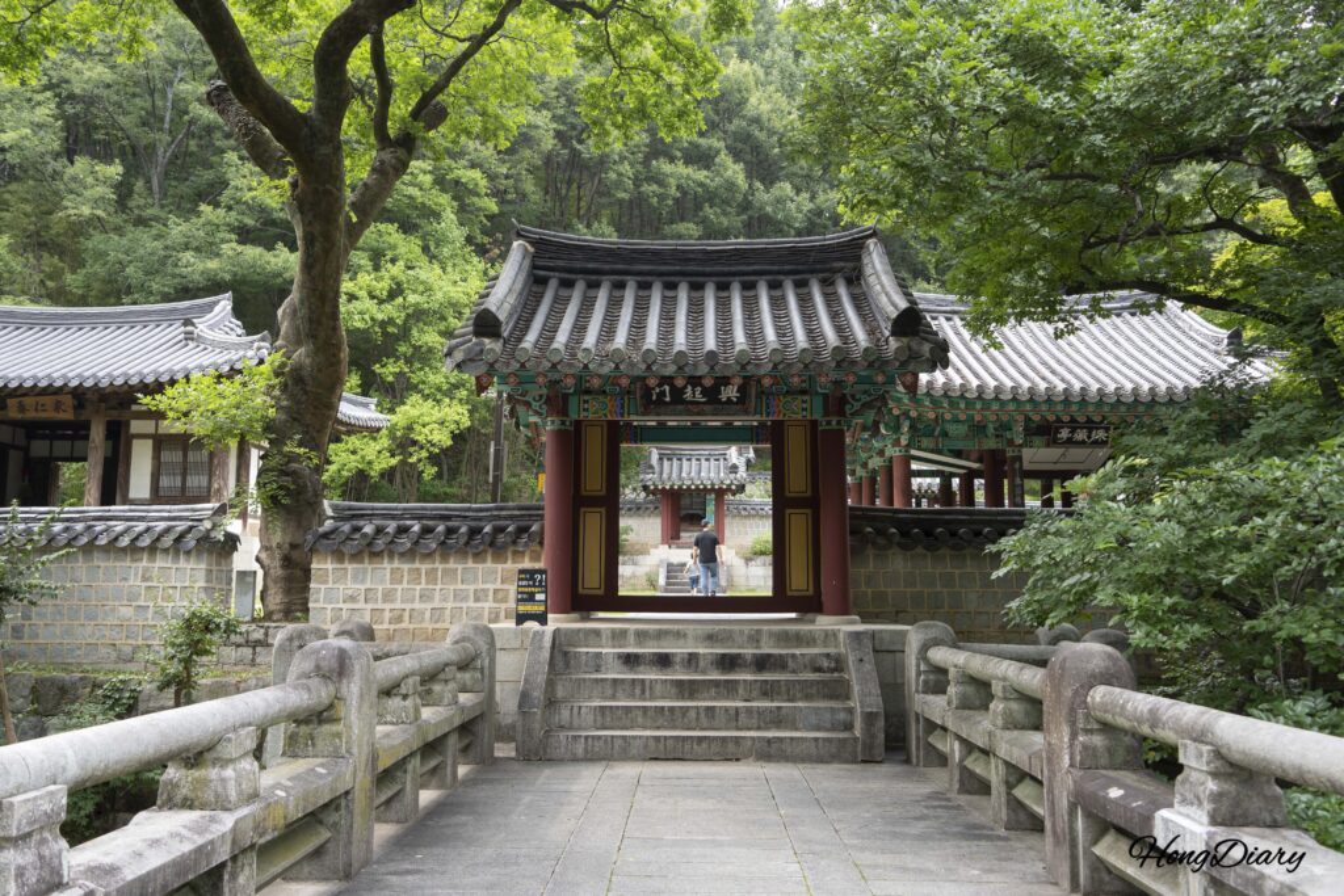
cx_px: 672
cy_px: 448
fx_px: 1083
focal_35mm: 29
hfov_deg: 63.7
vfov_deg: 45.0
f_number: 4
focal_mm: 29
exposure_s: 1/60
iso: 160
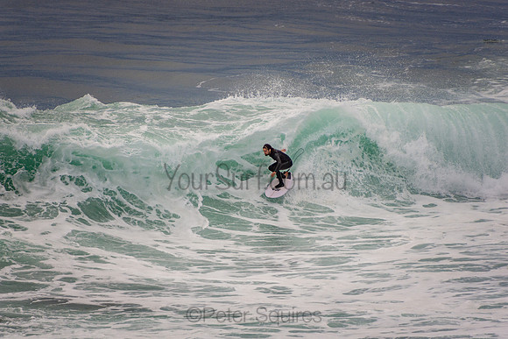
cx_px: 254
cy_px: 170
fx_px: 8468
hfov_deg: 3.4
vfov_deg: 2.3
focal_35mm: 600
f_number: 5.6
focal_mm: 400
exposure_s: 1/800
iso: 280
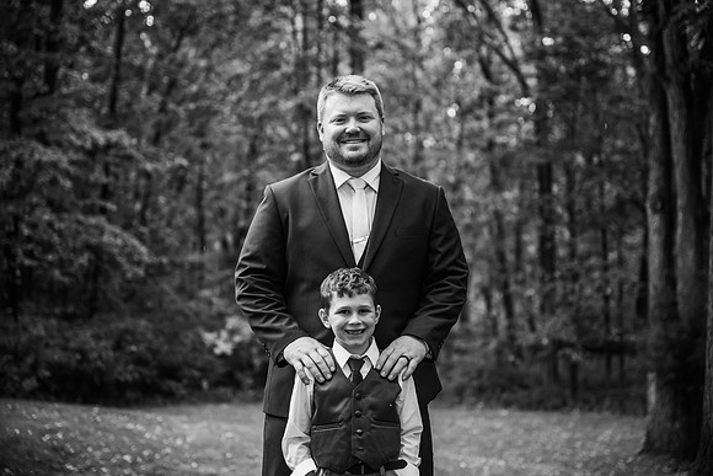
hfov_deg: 28.8
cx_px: 356
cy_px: 238
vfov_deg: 19.5
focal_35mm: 70
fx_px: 1387
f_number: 2.8
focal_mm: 70
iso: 200
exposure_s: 1/500
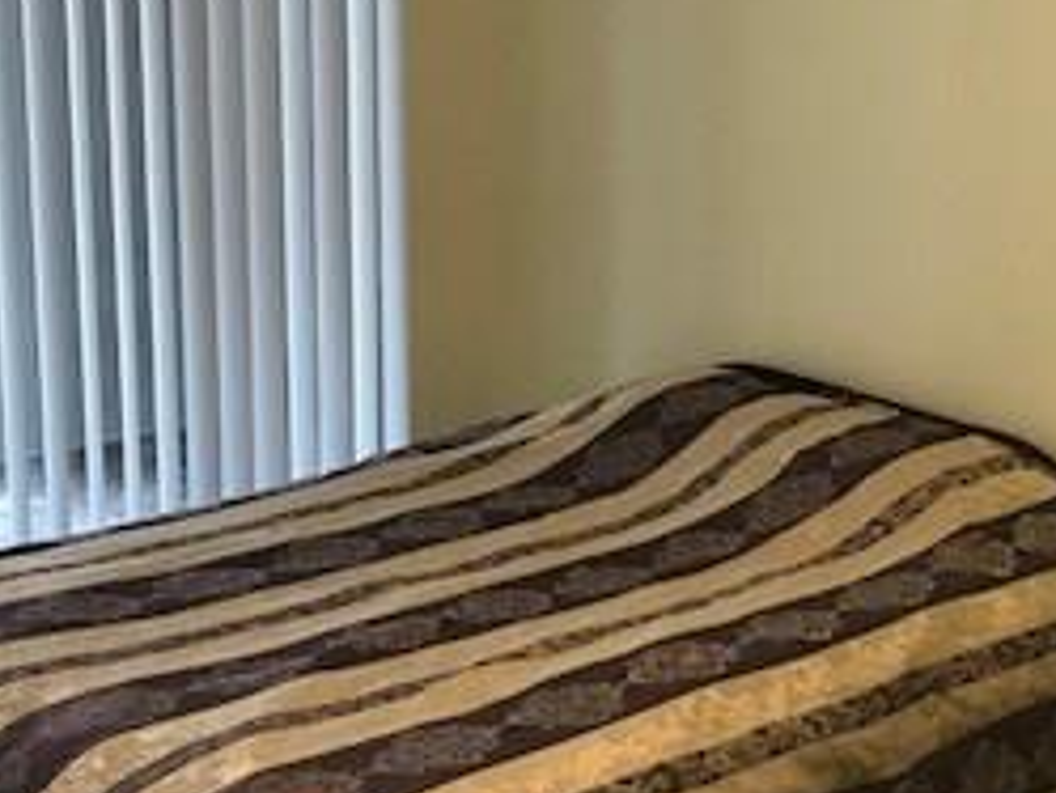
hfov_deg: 27.0
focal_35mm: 72
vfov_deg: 20.5
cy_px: 377
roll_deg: -1.2
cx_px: 594
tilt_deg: -11.6
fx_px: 2197
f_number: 1.8
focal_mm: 3.99
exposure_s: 1/30
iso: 40
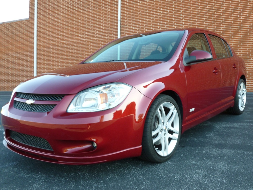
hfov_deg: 54.0
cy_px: 95
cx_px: 126
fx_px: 248
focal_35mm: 34
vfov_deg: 41.8
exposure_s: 1/60
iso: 125
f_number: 3.6
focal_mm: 6.1
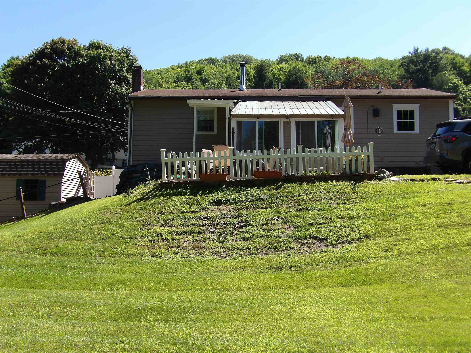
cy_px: 176
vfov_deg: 36.8
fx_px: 531
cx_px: 236
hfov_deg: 47.9
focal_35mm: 39
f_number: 3.7
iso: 100
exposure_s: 1/421
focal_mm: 7
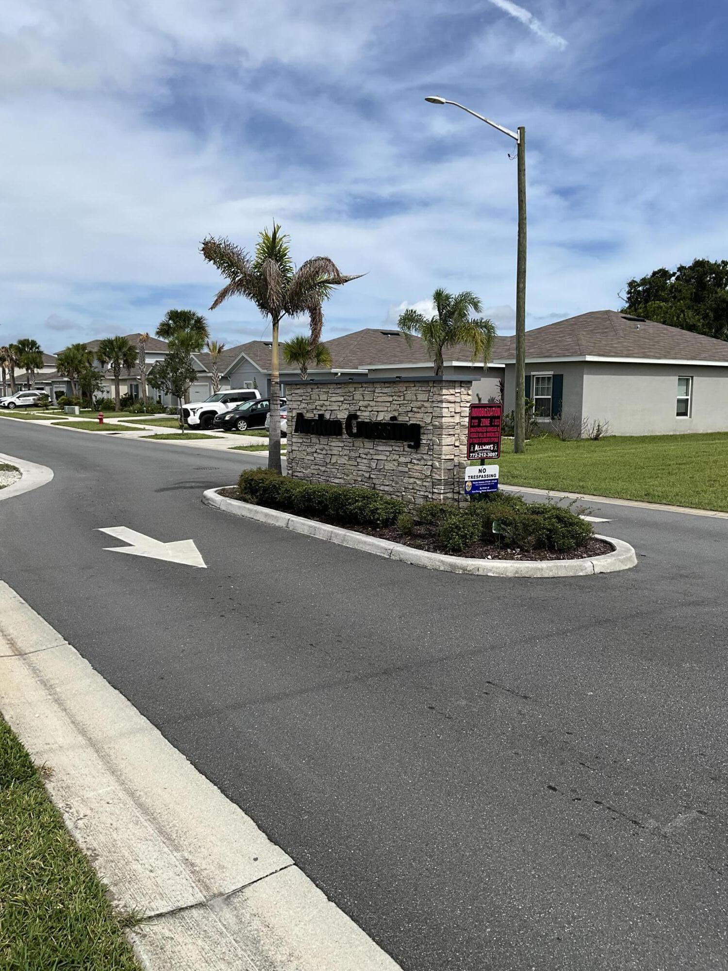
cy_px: 486
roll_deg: -0.6
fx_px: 813
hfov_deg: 48.2
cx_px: 364
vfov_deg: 61.7
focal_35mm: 29
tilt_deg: -6.5
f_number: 1.8
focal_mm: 3
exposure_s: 1/2801
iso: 25
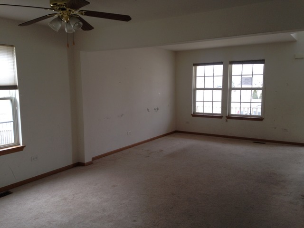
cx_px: 152
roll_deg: -0.3
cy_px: 114
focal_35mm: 33
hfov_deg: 55.4
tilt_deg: -7.4
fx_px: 290
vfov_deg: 42.9
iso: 50
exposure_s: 1/20
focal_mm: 4.12
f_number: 2.4
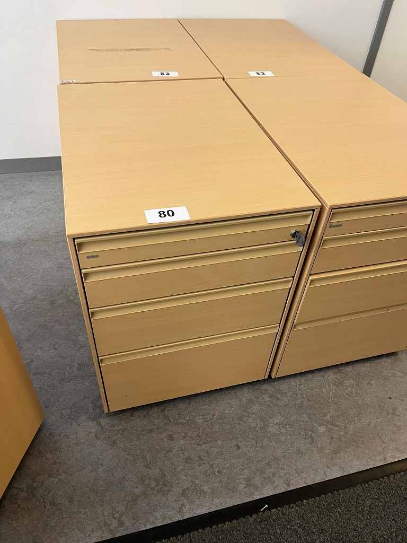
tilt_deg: -44.4
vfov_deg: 67.3
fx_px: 408
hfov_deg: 53.1
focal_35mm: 26
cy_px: 272
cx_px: 204
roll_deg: -4.1
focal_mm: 5.1
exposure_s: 1/51
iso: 125
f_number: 1.6
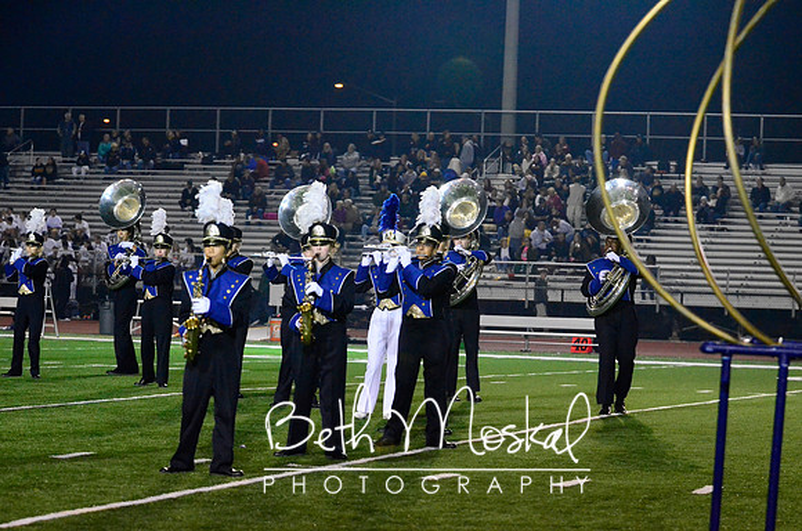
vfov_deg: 4.6
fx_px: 6669
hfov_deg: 6.9
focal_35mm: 300
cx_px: 401
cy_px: 266
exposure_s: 1/640
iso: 6400
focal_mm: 200
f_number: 3.2
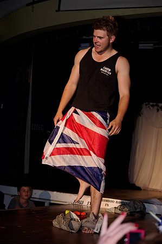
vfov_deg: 27.0
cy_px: 122
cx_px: 81
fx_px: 507
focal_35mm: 75
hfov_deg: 18.1
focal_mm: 50
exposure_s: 1/160
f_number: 2.8
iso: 200
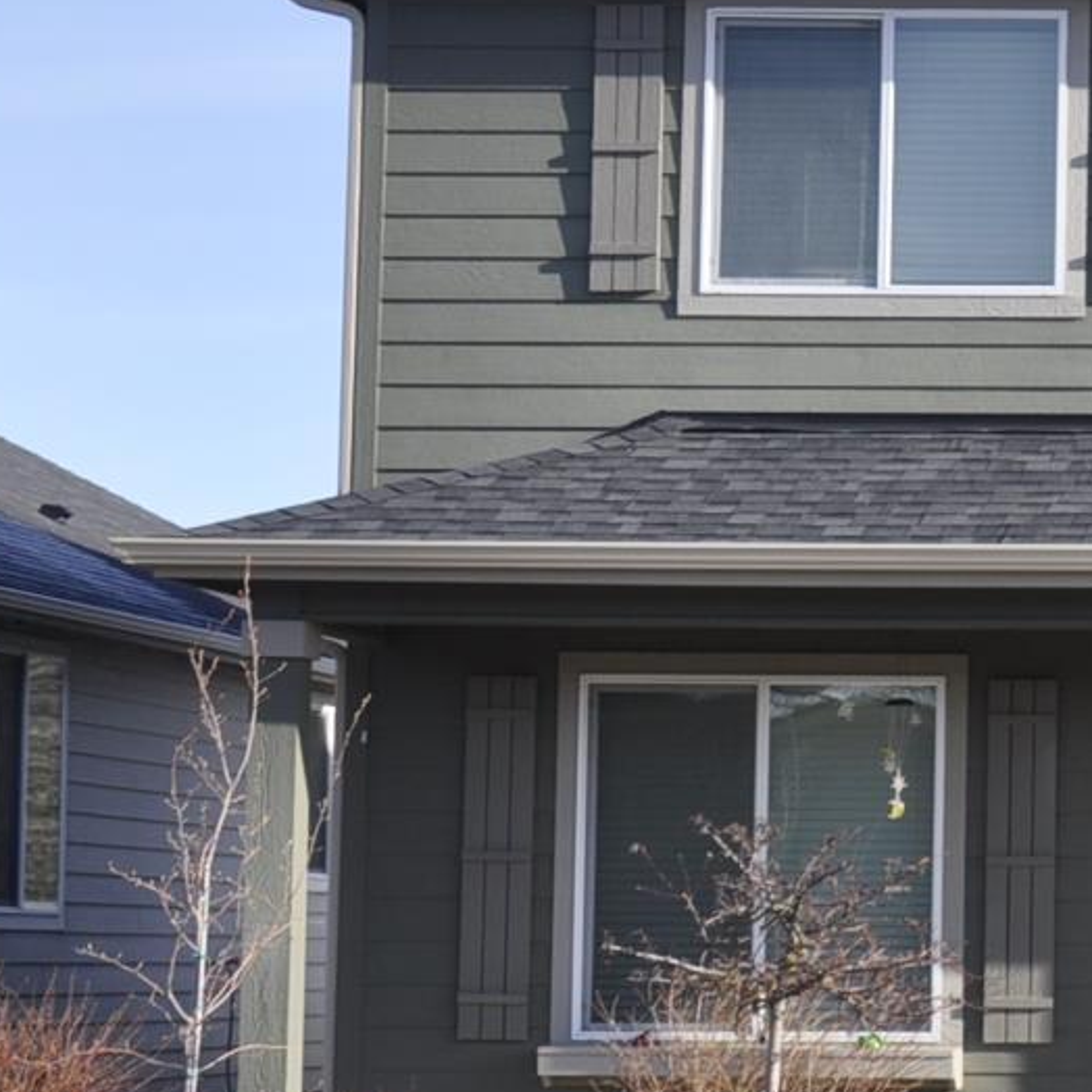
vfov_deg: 14.0
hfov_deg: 12.6
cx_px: 2005
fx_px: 4461
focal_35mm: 125
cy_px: 606
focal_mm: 24
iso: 200
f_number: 8
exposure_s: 1/250
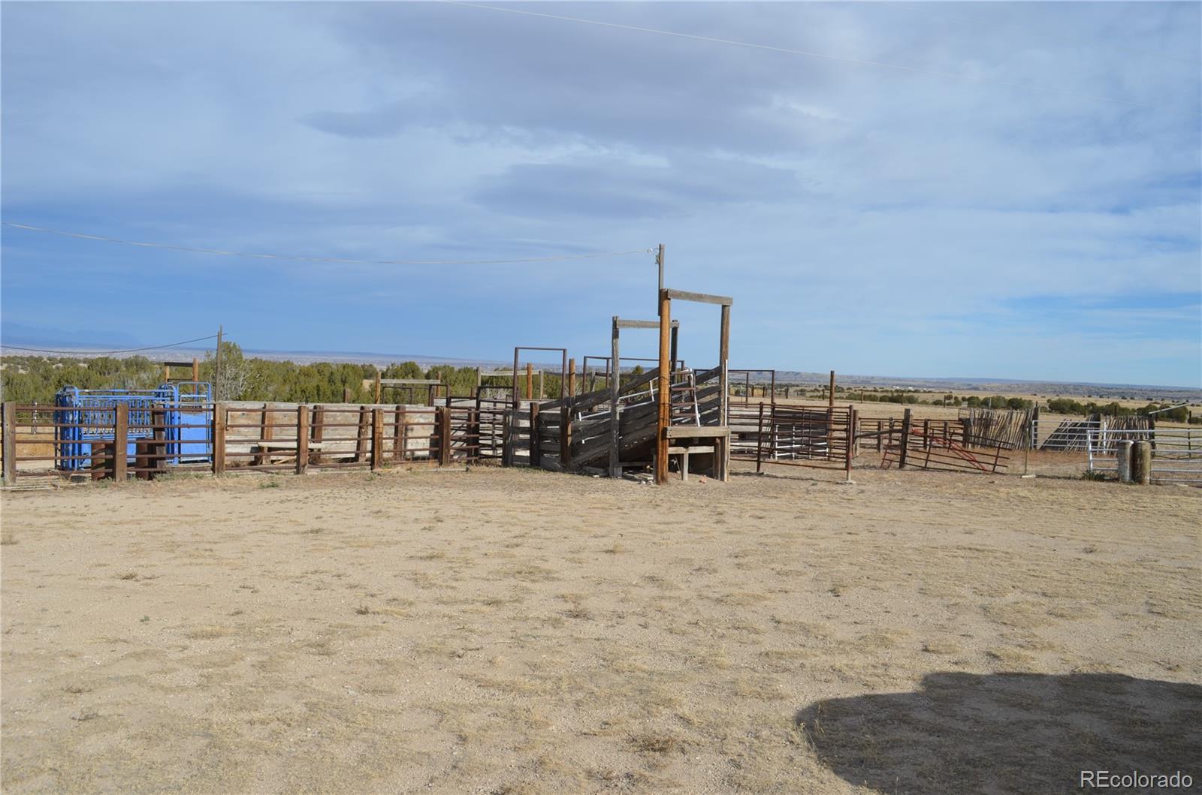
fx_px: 899
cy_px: 398
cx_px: 601
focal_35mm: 27
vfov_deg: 47.7
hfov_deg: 67.5
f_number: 9
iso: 100
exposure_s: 1/320
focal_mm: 18
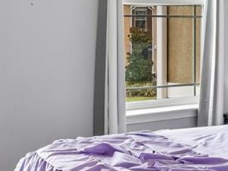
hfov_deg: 24.2
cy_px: 15
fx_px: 520
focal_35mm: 79
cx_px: 195
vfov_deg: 18.3
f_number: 7.1
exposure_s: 1/5
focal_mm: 10
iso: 100
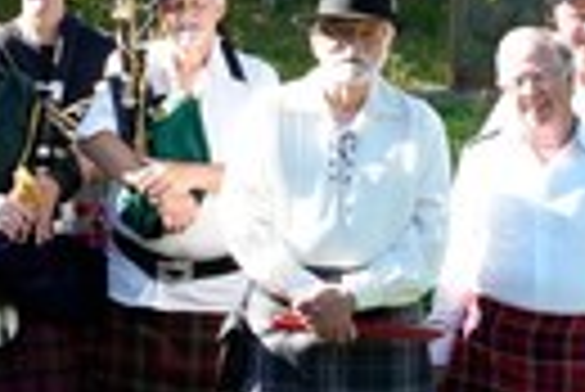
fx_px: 2554
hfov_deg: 12.4
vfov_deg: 8.7
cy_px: 86
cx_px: -310
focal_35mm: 157
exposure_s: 1/400
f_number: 7.1
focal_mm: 34
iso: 800
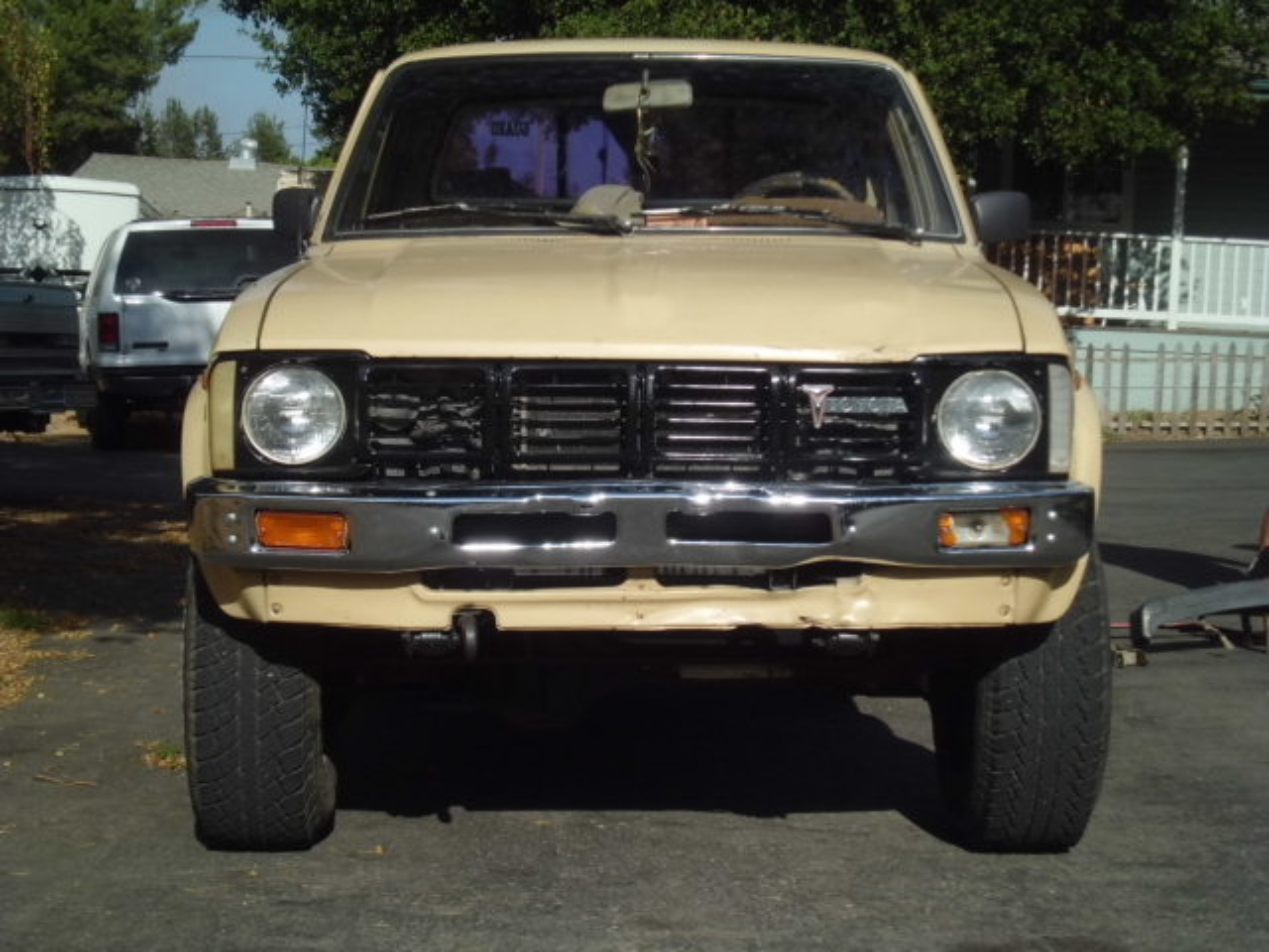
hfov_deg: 26.7
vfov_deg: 20.2
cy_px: 476
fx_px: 2676
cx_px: 634
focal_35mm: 73
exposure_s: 1/640
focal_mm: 13
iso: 64
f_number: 4.4
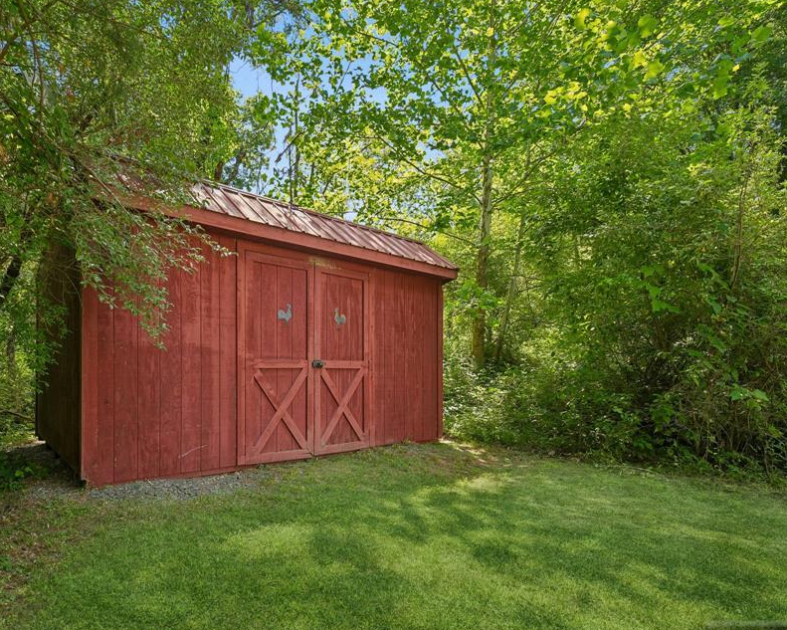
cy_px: 329
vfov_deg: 76.9
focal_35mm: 17
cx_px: 297
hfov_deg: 87.9
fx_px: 396
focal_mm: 14
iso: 100
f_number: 7.1
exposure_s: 1/25
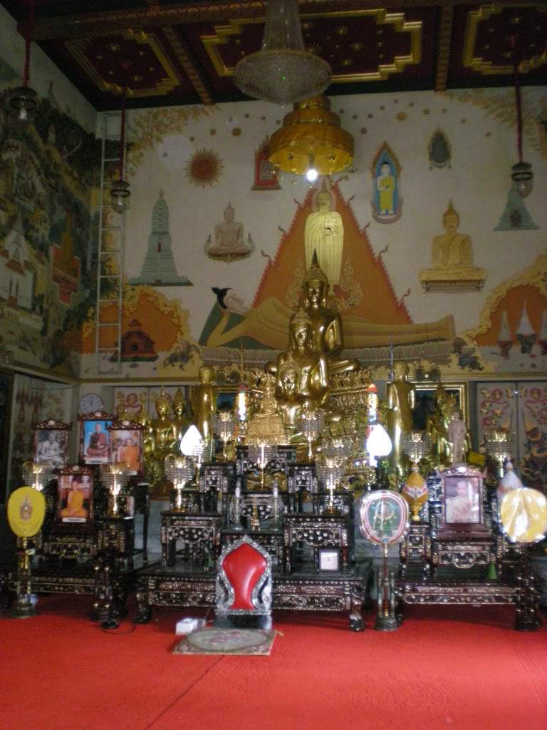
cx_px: 274
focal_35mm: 38
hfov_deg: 37.7
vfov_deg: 49.0
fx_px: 801
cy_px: 365
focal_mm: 6.3
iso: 512
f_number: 3.1
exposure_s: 1/60
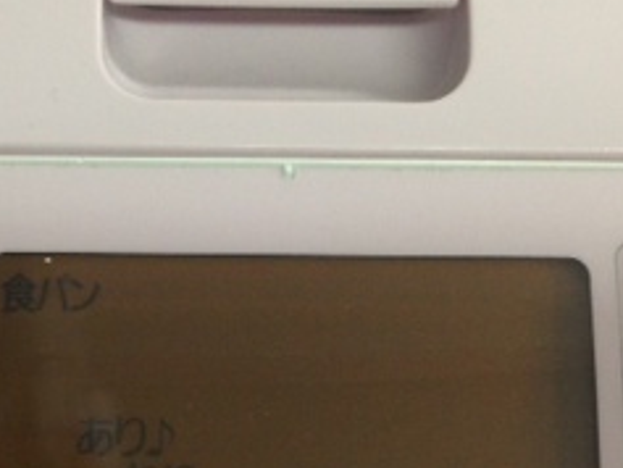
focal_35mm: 89
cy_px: 421
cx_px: 231
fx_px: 1603
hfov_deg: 21.9
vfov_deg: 16.4
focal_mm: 4.13
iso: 125
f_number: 2.4
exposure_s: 1/20
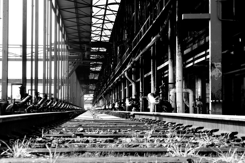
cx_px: 122
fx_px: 558
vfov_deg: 16.6
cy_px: 82
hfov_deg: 24.8
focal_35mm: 82
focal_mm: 55
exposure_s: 1/60
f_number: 11
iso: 200
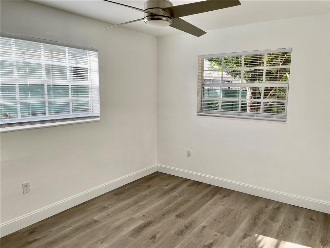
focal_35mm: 26
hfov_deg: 67.3
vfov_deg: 53.1
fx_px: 248
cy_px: 124
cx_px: 165
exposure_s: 1/165
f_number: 1.6
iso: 32
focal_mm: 4.2
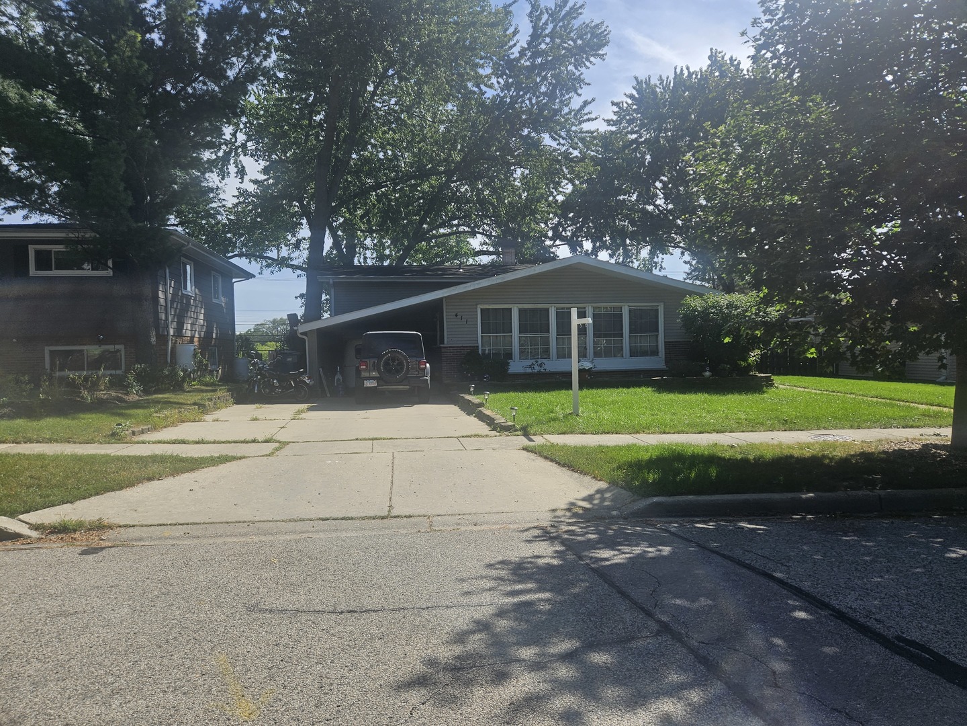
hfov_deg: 73.9
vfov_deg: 58.9
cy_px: 363
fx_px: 643
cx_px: 484
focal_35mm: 23
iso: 25
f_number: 1.8
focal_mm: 5.4
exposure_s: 1/1650
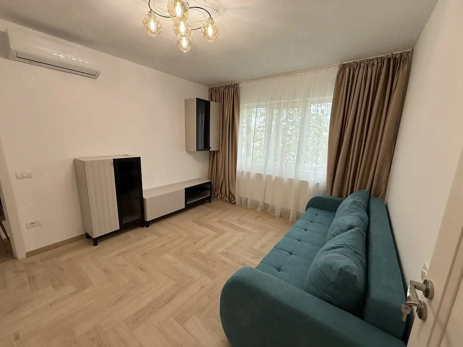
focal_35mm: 14
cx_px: 232
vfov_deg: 85.7
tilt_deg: -11.3
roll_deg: -1.3
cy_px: 174
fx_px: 187
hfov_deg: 102.1
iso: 100
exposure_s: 1/100
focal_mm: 2.22
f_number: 2.2
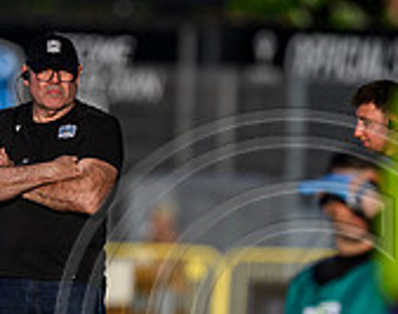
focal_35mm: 1509
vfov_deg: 1.0
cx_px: 168
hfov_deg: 1.3
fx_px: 17663
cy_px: 345
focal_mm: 400
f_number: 3.5
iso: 500
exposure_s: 1/10000
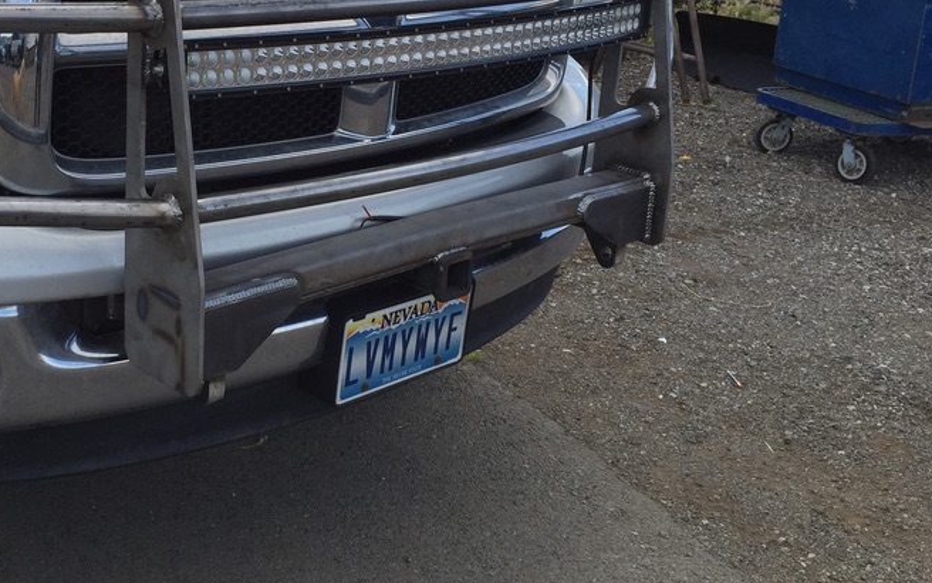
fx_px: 1219
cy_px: 159
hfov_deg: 40.7
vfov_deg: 26.6
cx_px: 243
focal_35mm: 48
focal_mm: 4.15
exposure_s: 1/807
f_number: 2.2
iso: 32
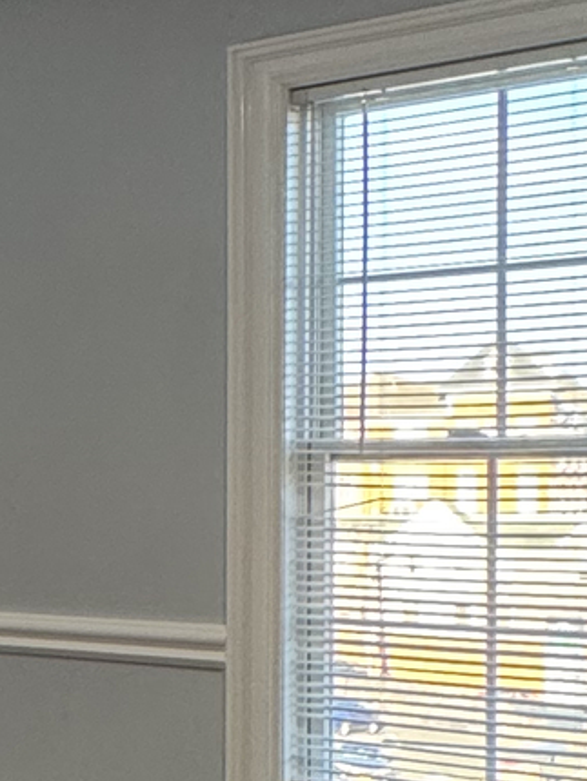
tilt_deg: -0.7
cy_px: 494
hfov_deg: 14.5
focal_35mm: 75
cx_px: -740
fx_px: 1694
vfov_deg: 25.9
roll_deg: +0.2
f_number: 2.2
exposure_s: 1/60
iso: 160
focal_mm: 2.22
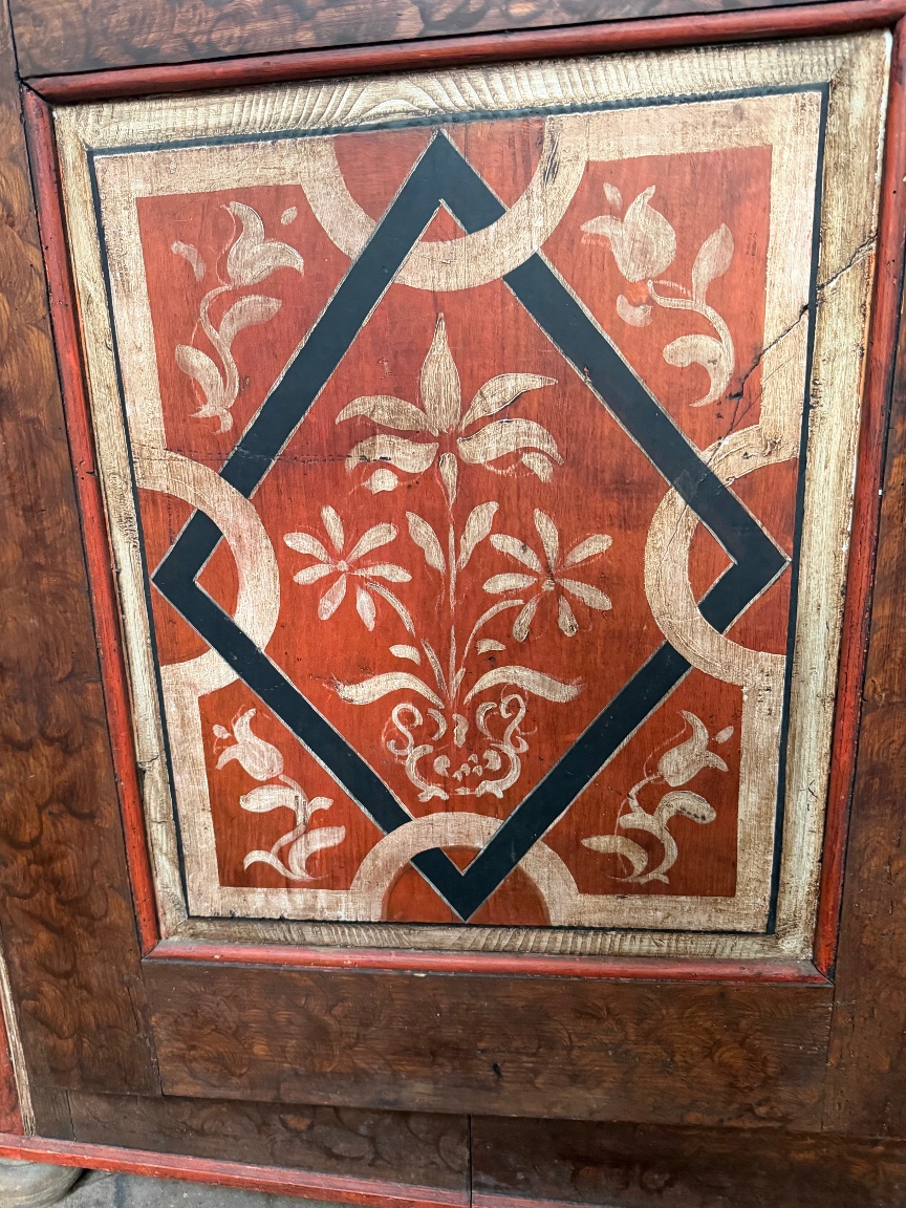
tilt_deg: -15.6
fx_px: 872
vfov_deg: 69.4
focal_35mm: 25
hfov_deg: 54.9
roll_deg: +2.0
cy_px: 586
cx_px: 438
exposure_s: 1/51
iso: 800
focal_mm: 6.76
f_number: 1.78
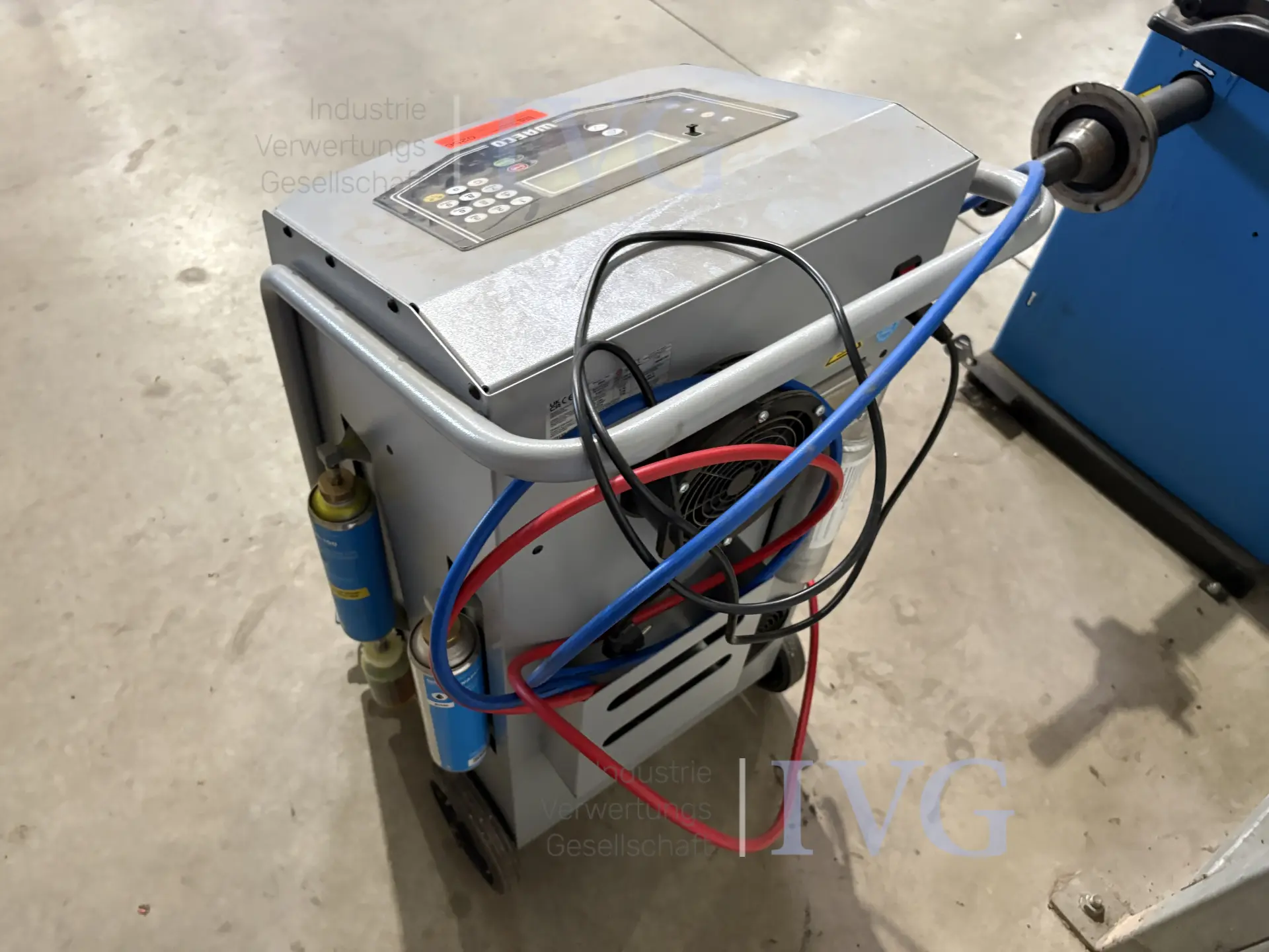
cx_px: 634
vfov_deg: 53.1
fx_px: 953
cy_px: 476
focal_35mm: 26
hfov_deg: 67.3
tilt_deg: -52.7
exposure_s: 1/60
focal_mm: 5.96
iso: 400
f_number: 1.6
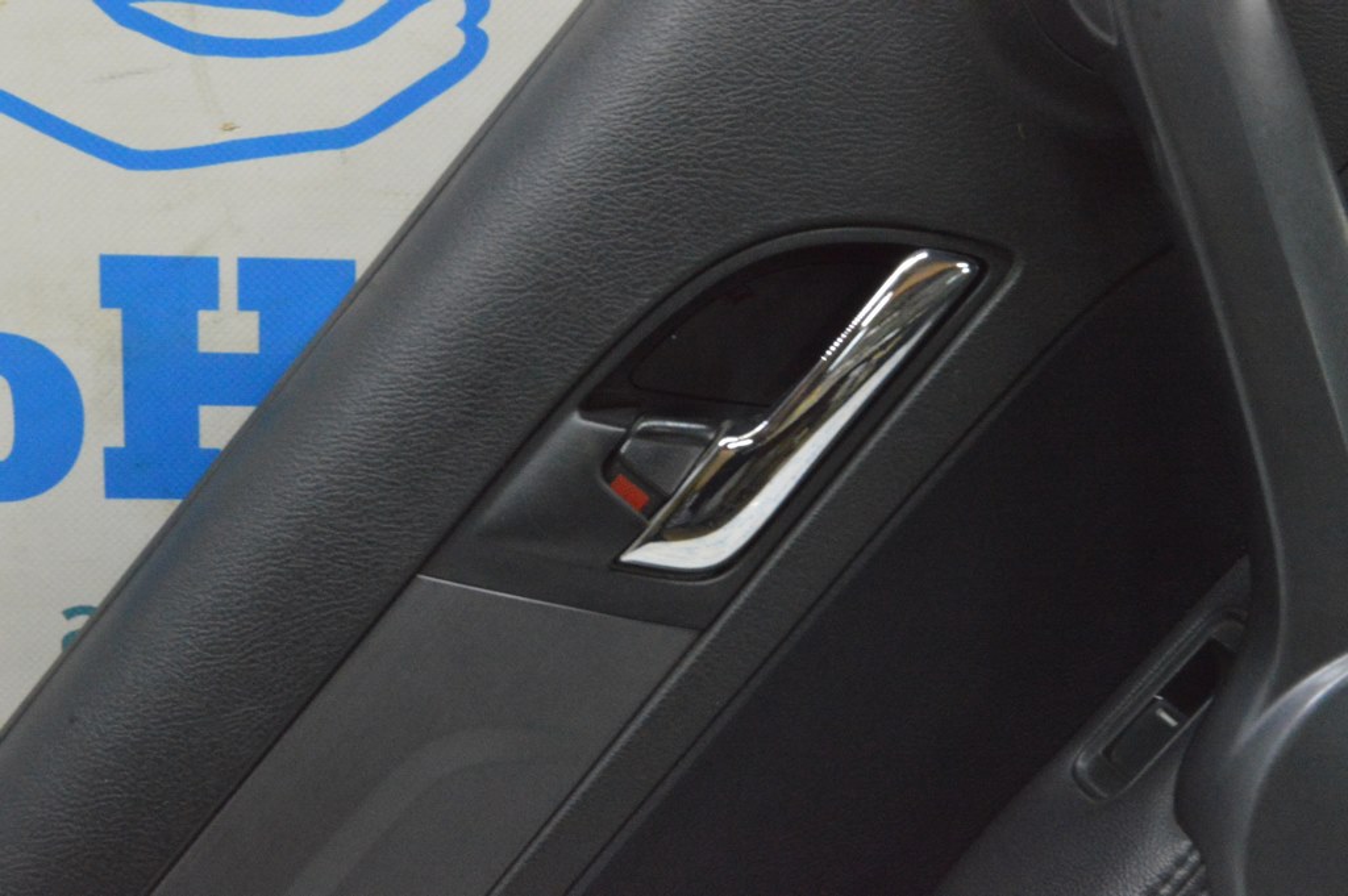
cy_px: 448
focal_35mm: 63
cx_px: 674
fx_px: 2357
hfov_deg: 31.9
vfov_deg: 21.5
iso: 6400
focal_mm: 42
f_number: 20
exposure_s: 1/15
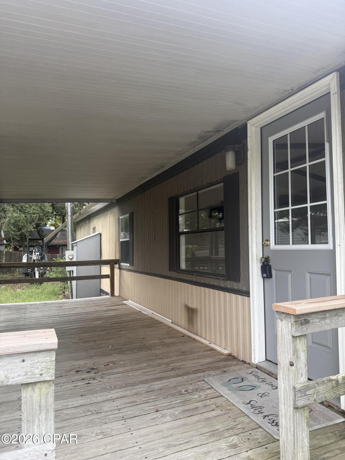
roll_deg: +0.9
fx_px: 319
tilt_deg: +2.4
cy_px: 230
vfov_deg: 71.6
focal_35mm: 24
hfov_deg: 56.8
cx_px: 172
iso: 80
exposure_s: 1/416
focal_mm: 6.76
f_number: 1.78
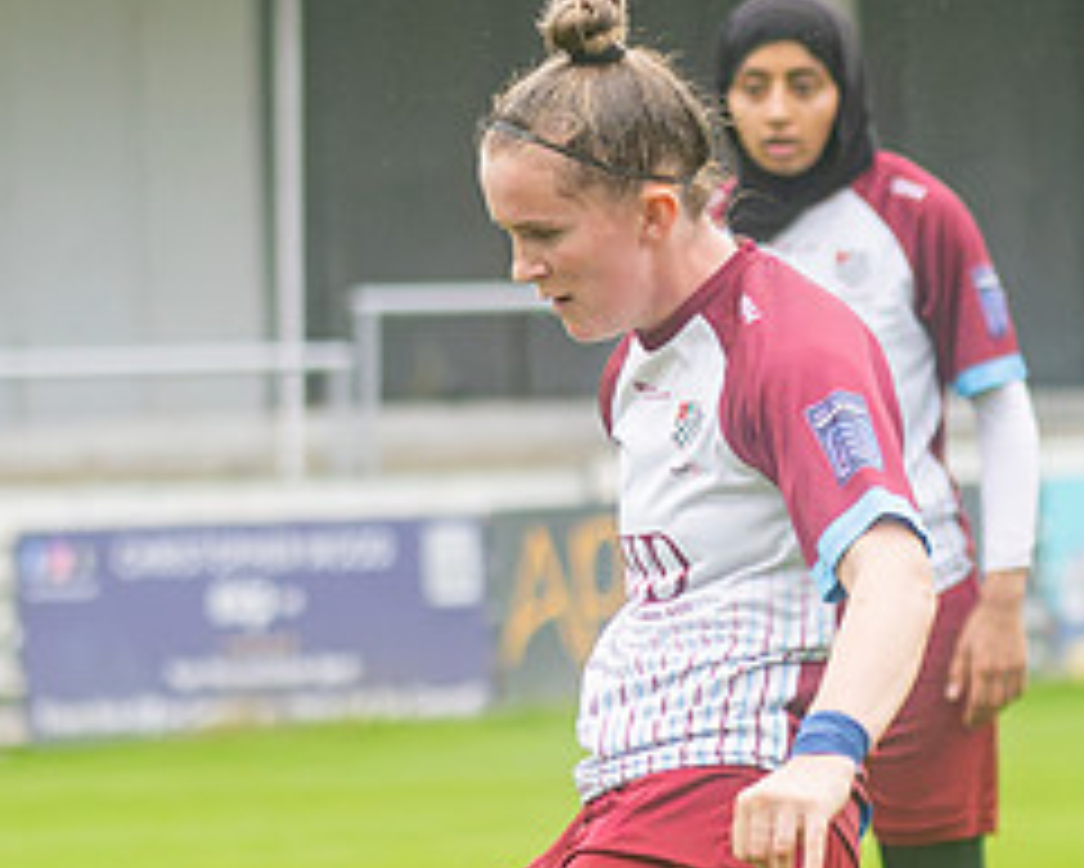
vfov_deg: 2.3
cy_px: 690
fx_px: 22017
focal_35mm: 686
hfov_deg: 2.8
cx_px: 160
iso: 800
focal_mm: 120
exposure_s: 1/1600
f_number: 2.8
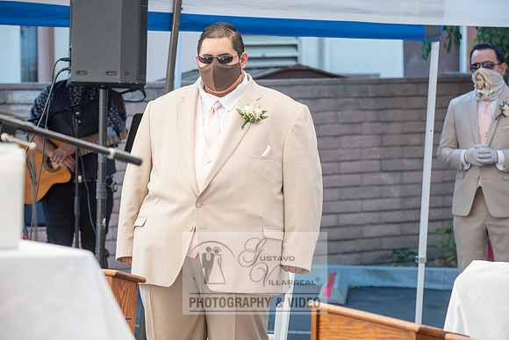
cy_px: 170
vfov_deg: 10.6
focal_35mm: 130
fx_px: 1838
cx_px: 254
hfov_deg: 15.8
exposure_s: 1/160
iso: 640
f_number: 5.6
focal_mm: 130
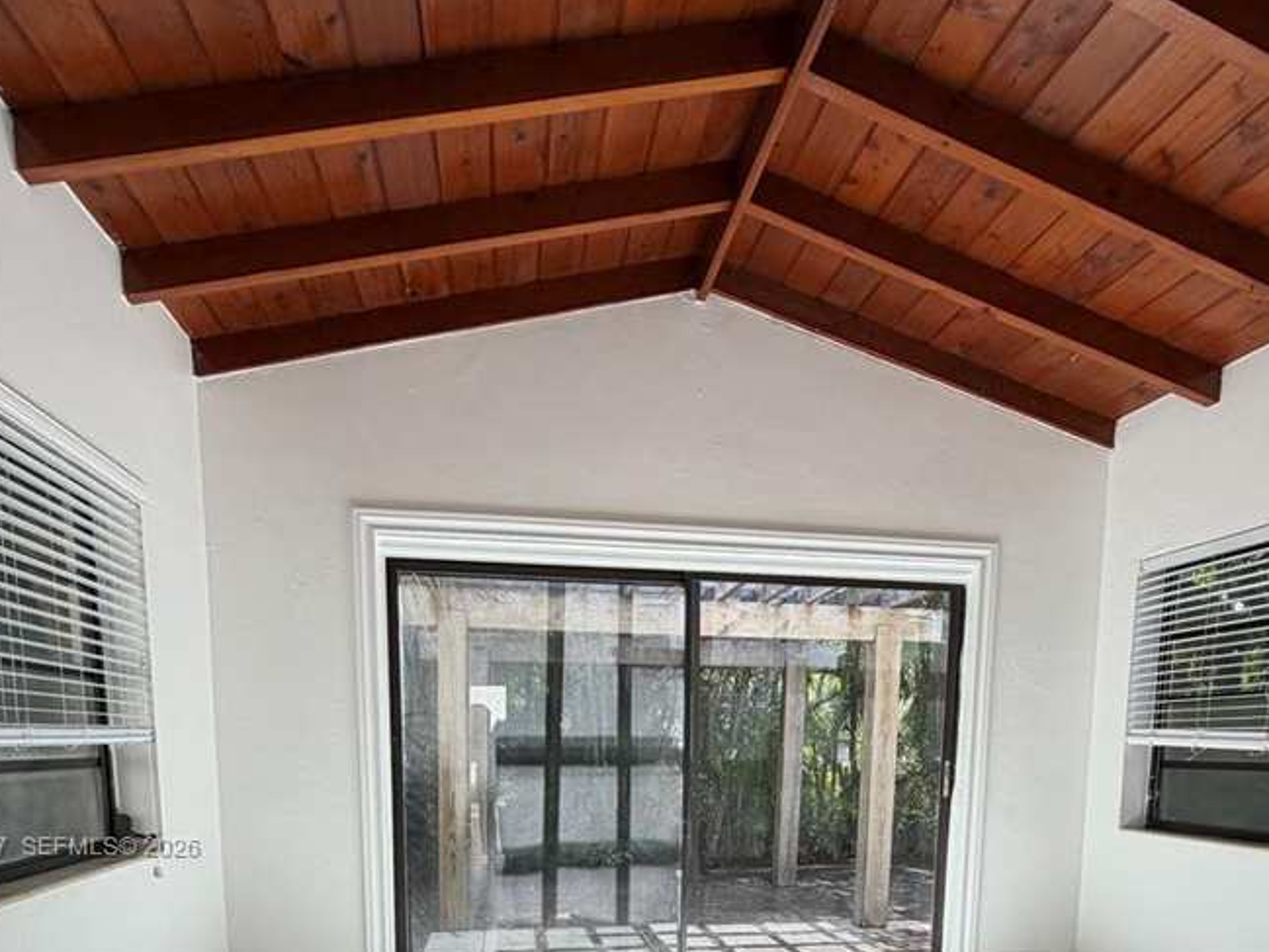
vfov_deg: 52.2
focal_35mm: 23
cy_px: 848
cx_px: 659
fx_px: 843
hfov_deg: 73.9
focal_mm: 2.22
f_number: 2.2
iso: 50
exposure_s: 1/230
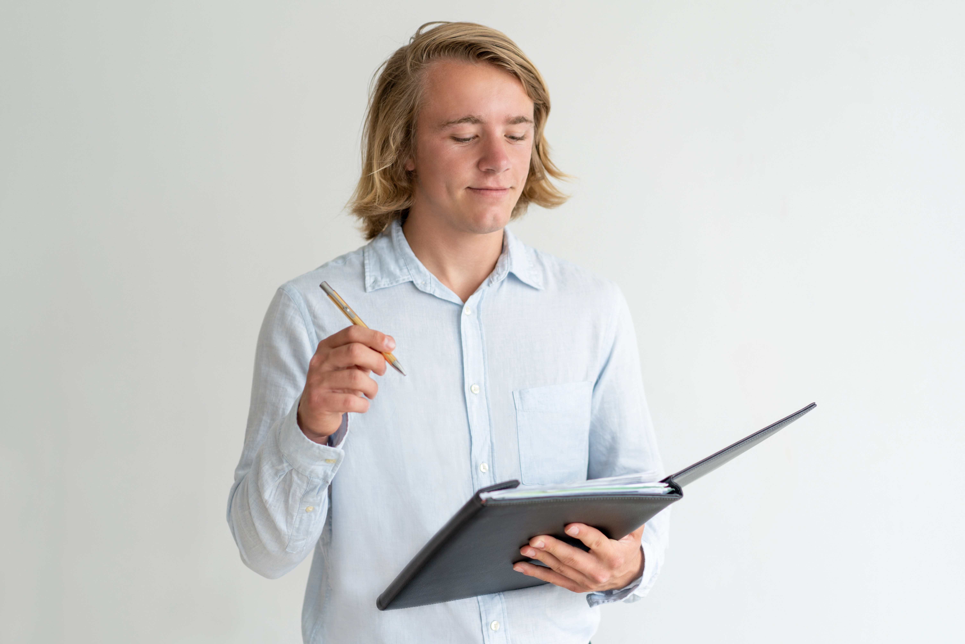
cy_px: 322
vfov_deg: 24.6
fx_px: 1475
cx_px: 482
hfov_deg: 36.2
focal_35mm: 55
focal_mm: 55
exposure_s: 1/400
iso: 250
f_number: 2.2
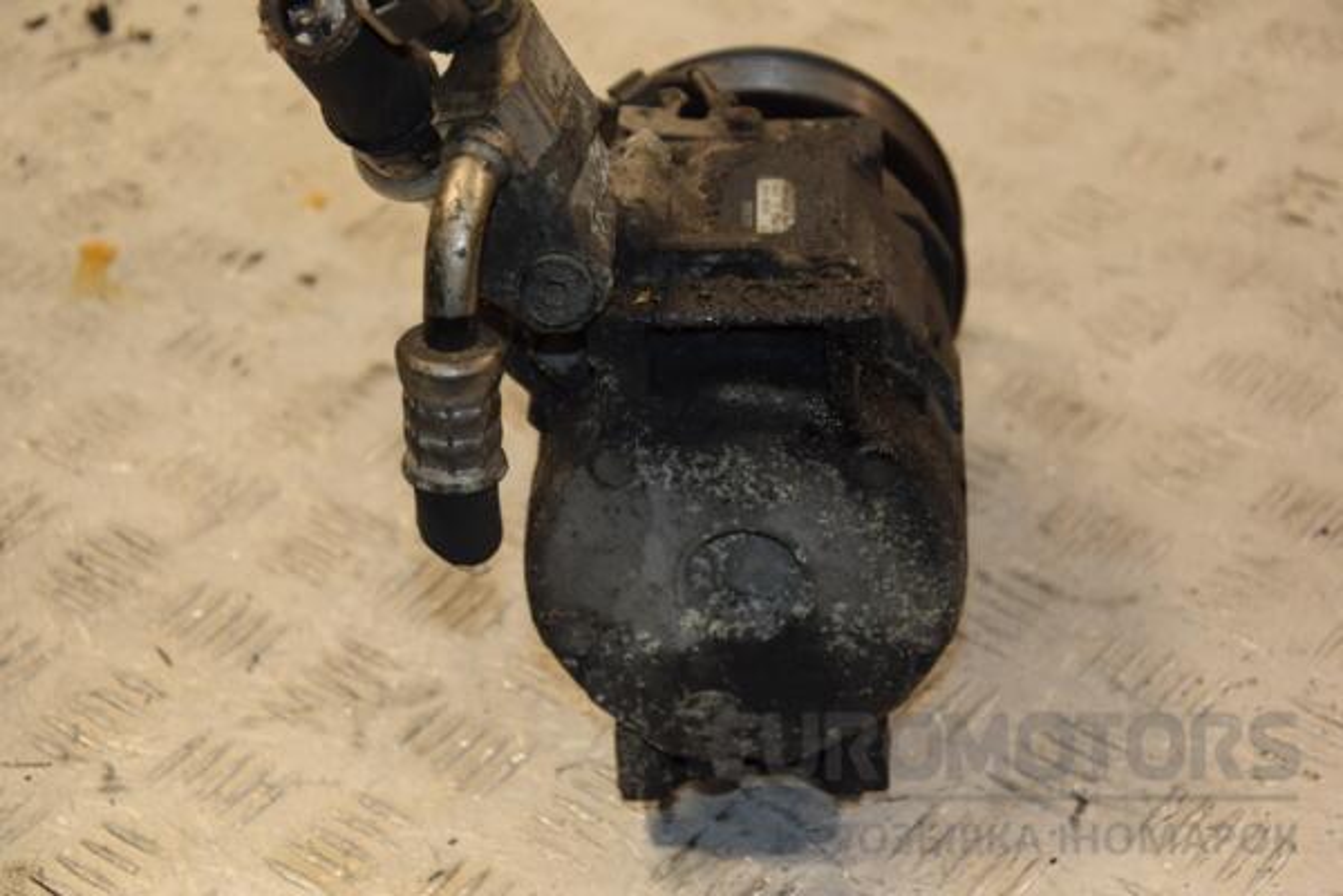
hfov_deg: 21.9
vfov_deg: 14.7
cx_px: 672
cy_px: 448
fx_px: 3469
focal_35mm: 93
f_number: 5.3
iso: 800
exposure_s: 1/160
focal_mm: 62
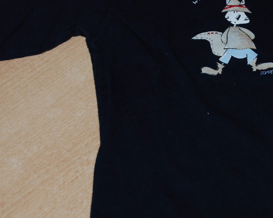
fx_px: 760
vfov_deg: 16.3
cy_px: 77
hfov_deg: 20.2
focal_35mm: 94
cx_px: 199
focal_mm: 28
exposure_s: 1/60
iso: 200
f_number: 4
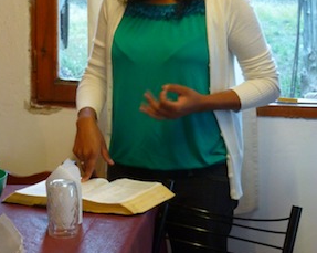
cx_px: 158
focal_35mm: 113
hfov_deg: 17.0
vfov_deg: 13.6
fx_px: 1059
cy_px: 74
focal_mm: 13.7
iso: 400
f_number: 4.2
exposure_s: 1/8
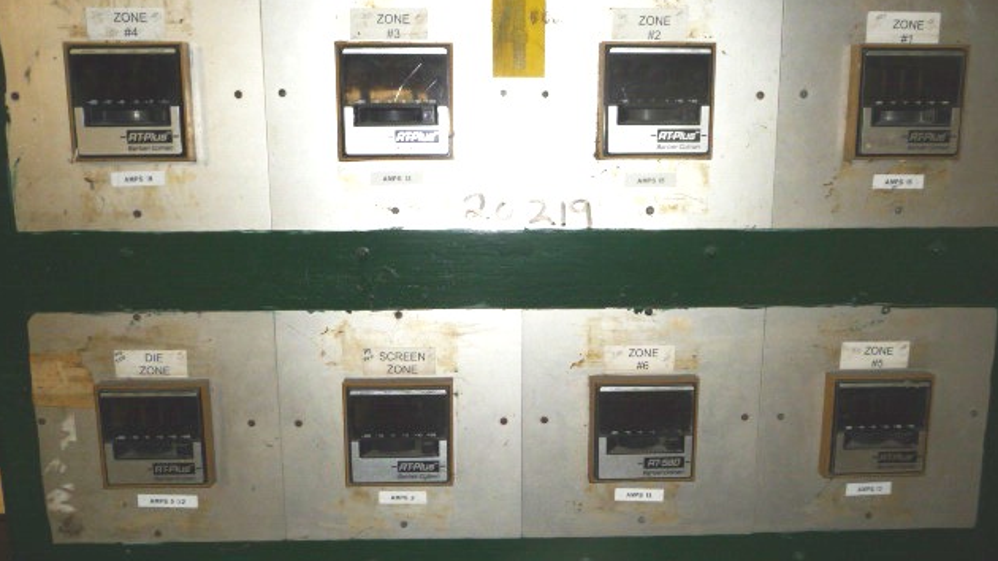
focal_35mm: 31
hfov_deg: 62.6
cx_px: 501
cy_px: 311
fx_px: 820
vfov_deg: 37.7
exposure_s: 1/30
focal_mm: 4.7
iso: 100
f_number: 3.3
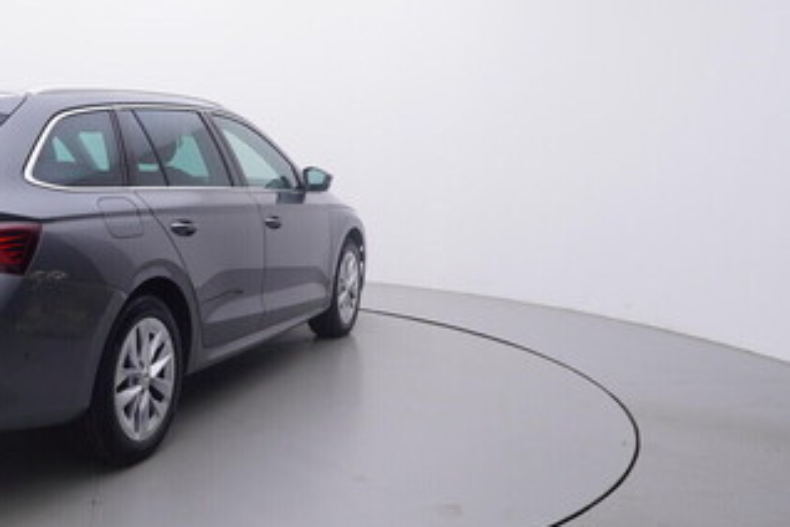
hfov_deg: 45.9
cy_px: 252
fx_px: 853
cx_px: 111
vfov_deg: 34.3
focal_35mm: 39
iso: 200
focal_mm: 15
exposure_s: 1/80
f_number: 5
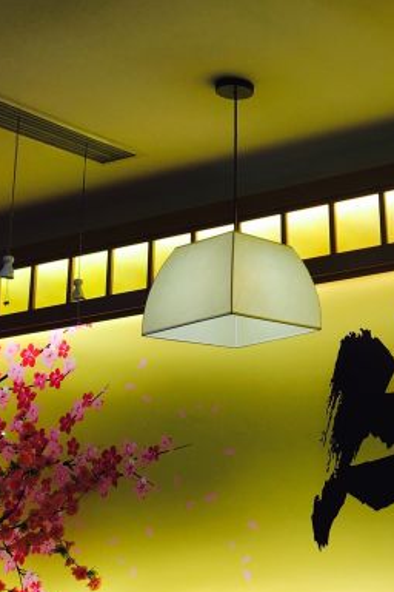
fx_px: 903
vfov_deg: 36.2
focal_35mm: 55
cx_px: 503
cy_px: 255
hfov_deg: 22.2
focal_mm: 4.15
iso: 25
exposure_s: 1/50
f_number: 2.2
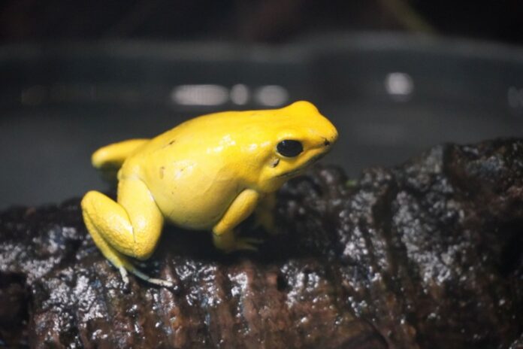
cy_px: 174
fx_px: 7626
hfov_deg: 3.9
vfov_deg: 2.6
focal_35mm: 525
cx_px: 262
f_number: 6.3
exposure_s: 1/125
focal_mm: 350
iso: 6400
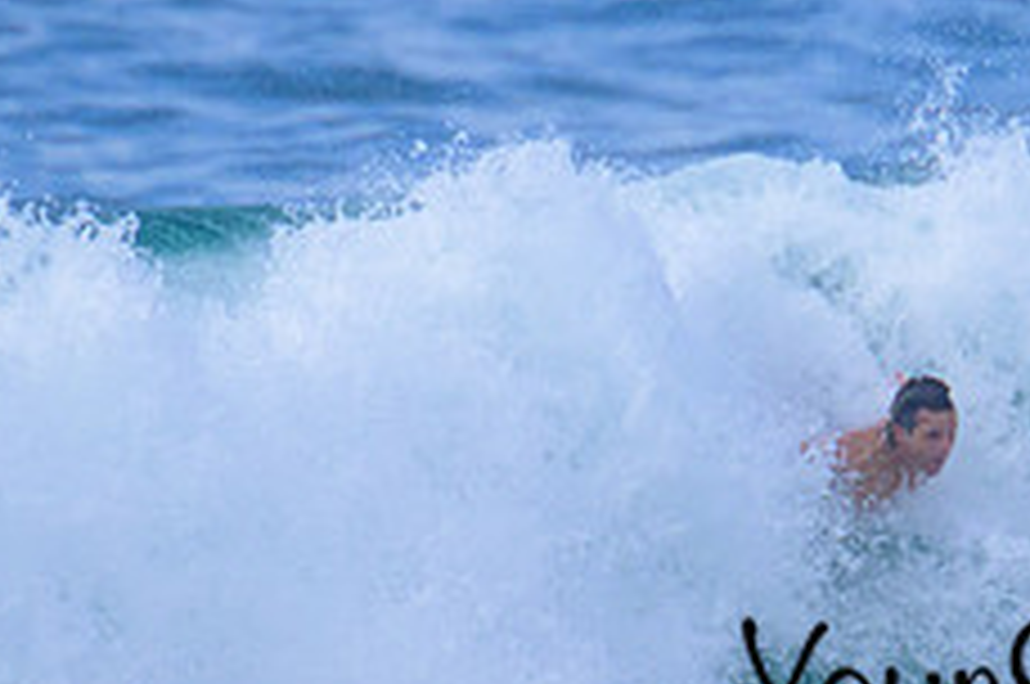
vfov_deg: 0.5
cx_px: 1055
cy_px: 681
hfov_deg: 0.7
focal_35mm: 2777
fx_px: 79340
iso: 800
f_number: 11
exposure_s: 1/2000
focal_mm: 800
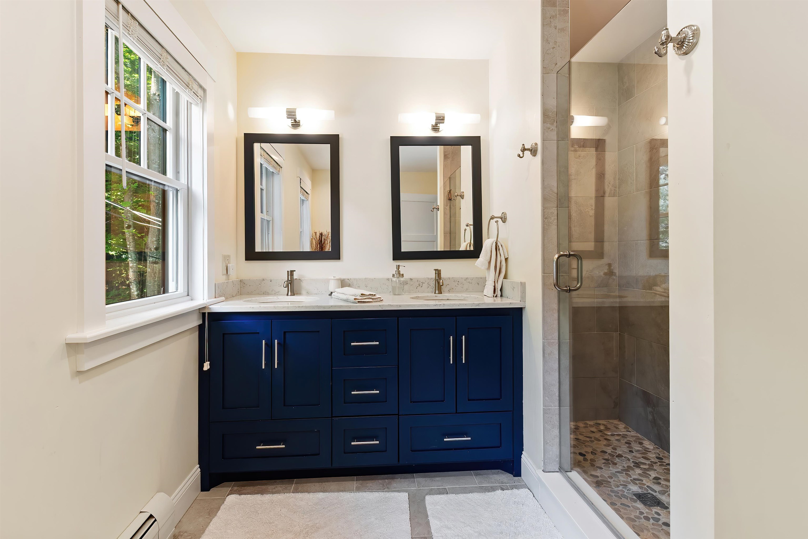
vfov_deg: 77.3
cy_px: 270
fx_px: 337
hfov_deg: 100.4
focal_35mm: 15
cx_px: 404
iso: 320
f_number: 9
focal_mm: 10
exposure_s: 1/8
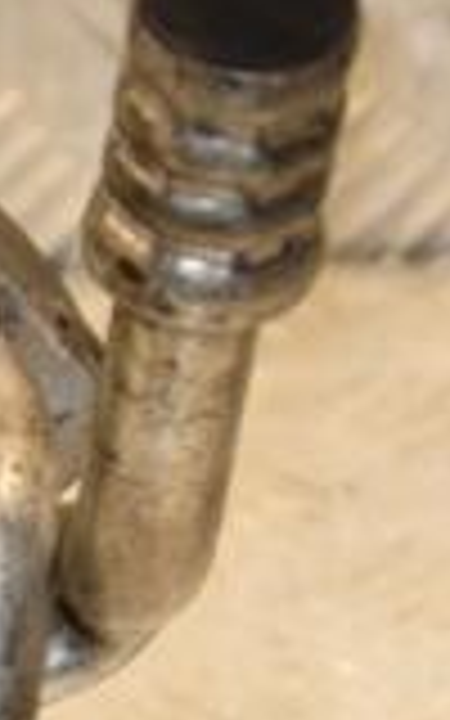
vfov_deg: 4.9
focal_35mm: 429
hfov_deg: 3.0
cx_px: -639
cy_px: 774
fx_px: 8416
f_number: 5.3
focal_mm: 75
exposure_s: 1/200
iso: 800
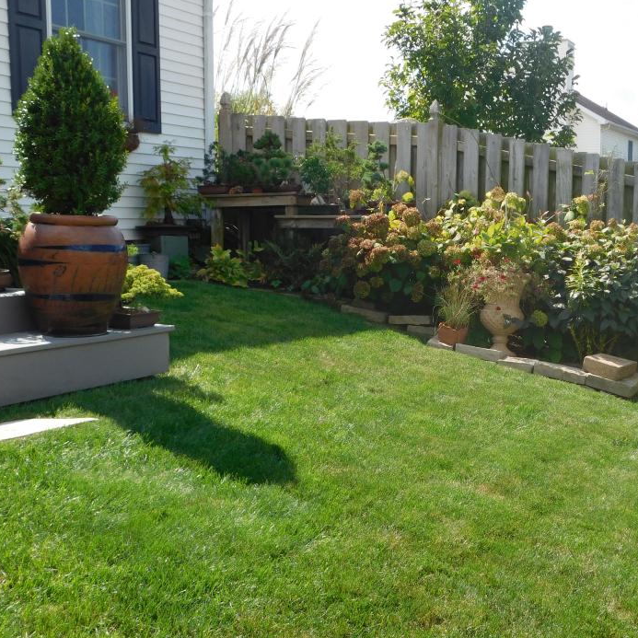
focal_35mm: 47
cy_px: 321
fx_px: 980
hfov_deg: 35.4
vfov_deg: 36.1
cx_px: 460
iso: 125
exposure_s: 1/640
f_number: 3.5
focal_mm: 6.3
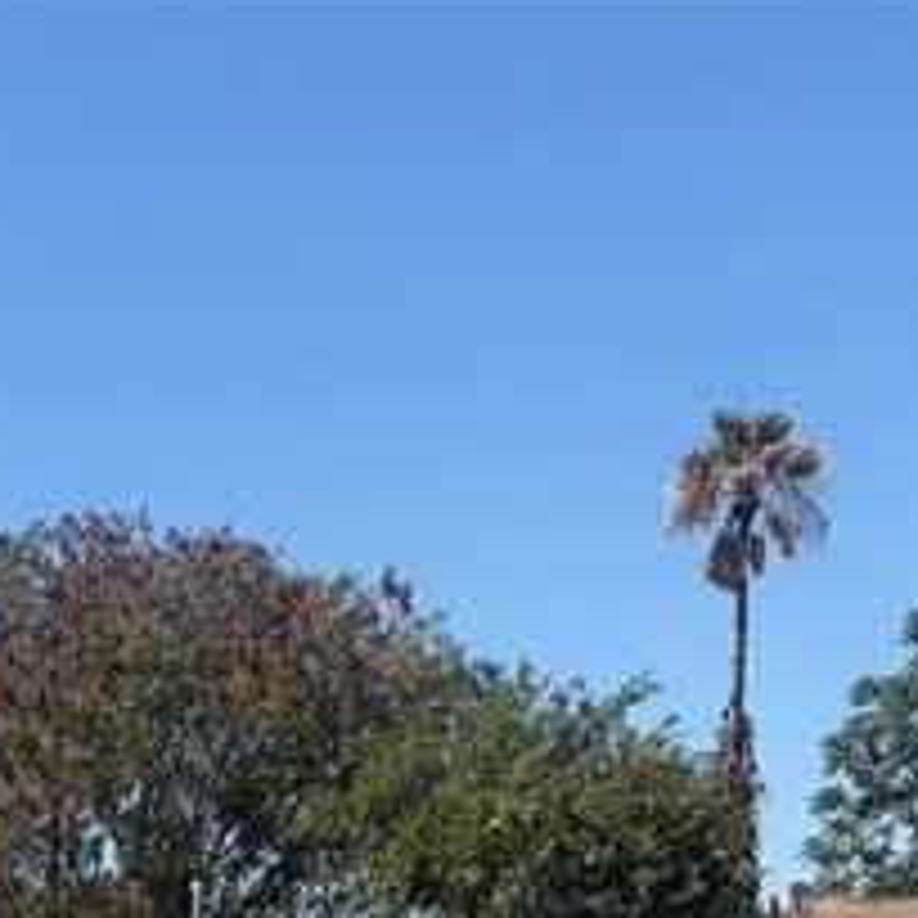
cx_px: 9
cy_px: 1426
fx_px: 2160
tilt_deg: -8.8
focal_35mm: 72
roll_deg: +0.0
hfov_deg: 23.1
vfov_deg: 20.2
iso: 50
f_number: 1.6
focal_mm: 5.96
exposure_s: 1/3279
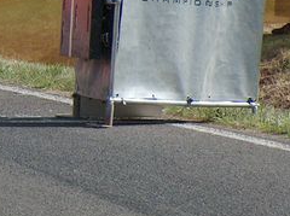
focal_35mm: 727
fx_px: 6078
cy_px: -5
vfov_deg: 2.0
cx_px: -191
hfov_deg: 2.7
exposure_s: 1/1000
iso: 200
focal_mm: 44.63
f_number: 5.09
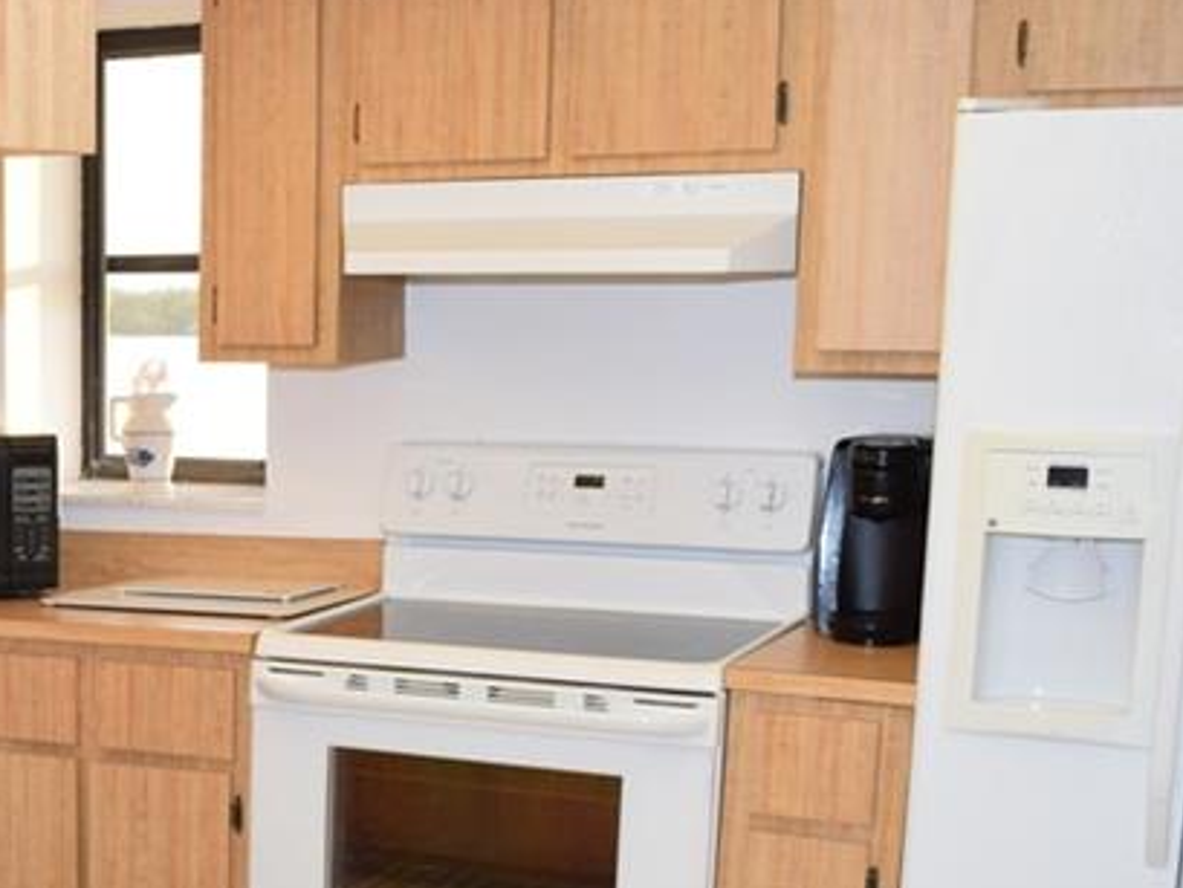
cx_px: -200
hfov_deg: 26.8
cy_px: 784
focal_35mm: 65
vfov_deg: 22.1
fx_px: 2222
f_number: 5.6
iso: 450
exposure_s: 1/125
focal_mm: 18
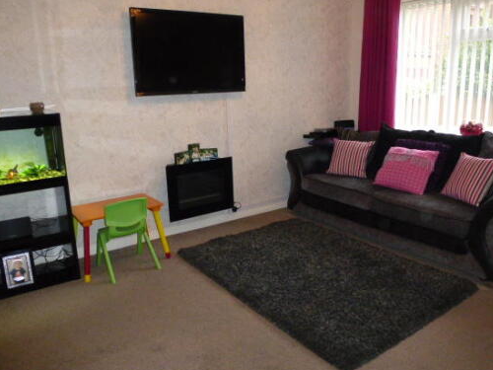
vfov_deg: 49.7
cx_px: 253
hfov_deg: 63.4
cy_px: 174
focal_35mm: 28
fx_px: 399
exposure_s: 1/60
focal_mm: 4.3
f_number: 3.3
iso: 800
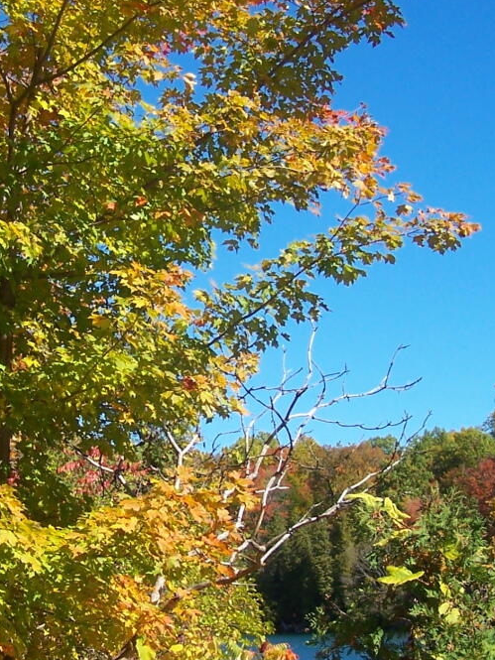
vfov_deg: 25.0
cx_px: 141
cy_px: 362
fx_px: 1487
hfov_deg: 18.8
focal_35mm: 78
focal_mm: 6.3
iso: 80
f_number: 2.8
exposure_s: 1/1000
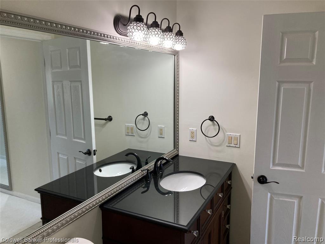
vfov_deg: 49.7
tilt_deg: -9.5
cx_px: 162
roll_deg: -0.6
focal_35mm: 28
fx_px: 263
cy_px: 122
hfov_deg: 63.4
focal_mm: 3.99
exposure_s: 1/120
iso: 80
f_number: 1.8
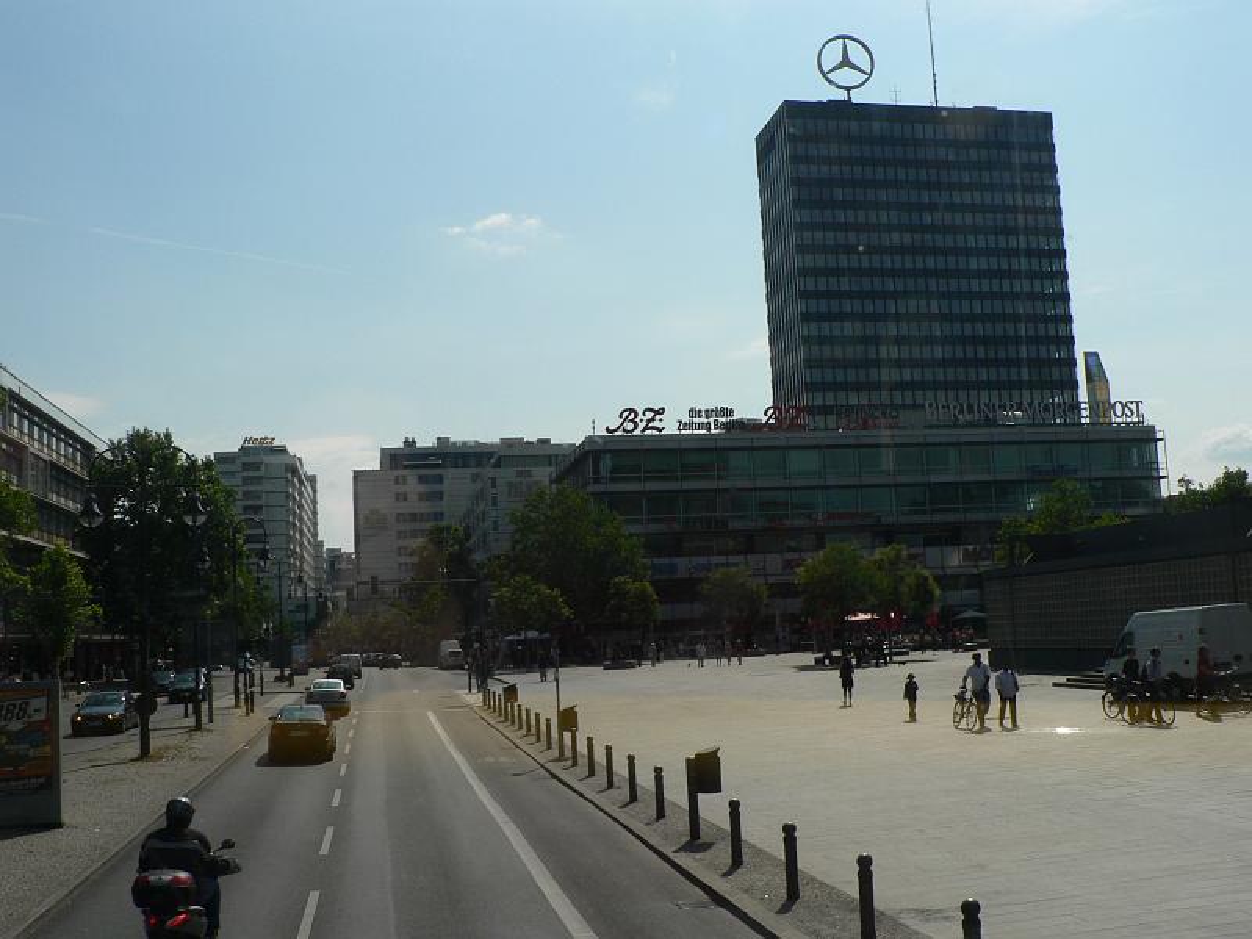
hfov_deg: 51.4
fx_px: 1302
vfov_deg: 39.7
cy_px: 470
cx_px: 626
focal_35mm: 36
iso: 80
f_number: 6.3
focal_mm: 6
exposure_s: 1/800
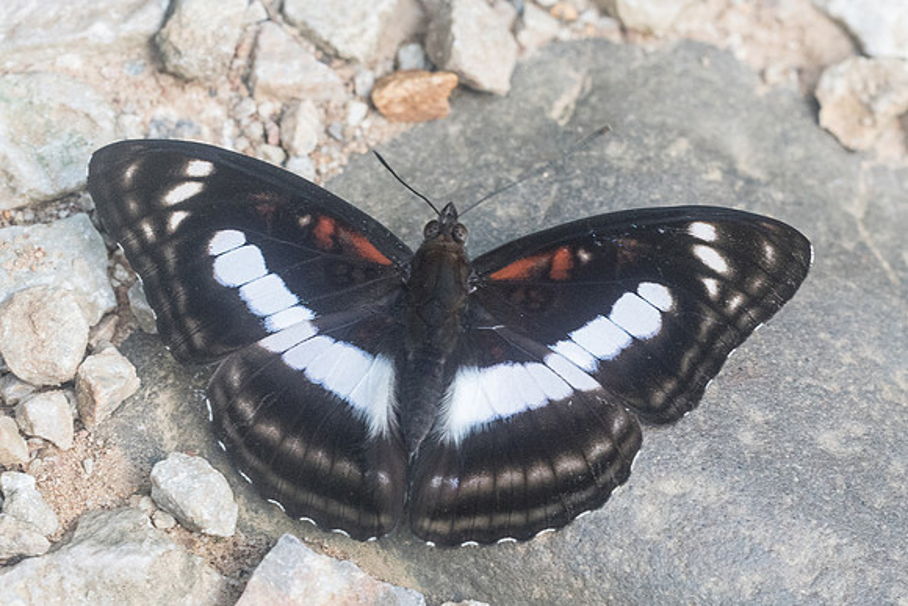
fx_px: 8989
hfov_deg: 5.8
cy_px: 271
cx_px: 557
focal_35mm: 356
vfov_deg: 3.9
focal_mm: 150
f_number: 10
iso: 1000
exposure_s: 1/160
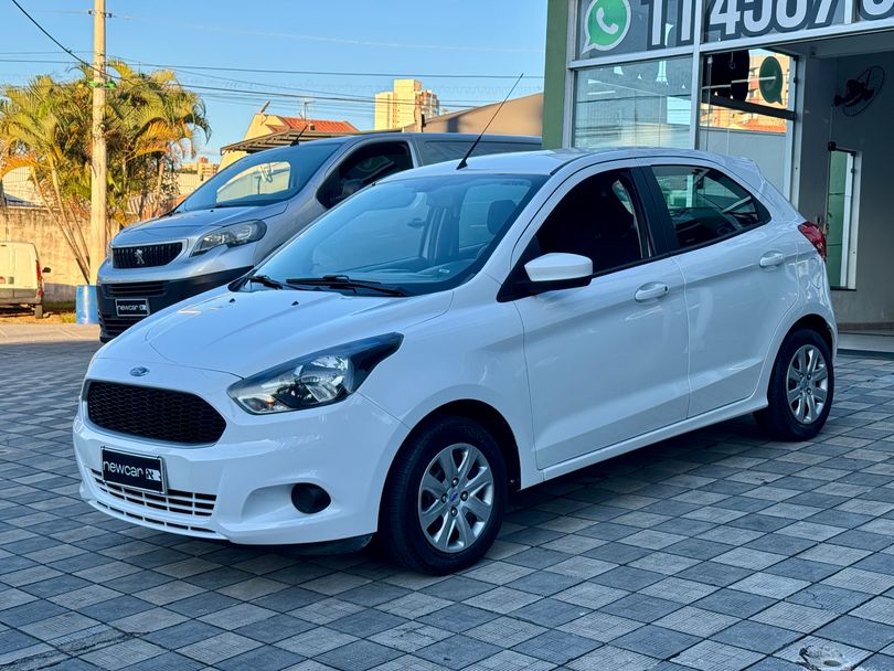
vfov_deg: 30.3
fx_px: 1240
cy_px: 336
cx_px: 447
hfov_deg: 39.6
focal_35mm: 48
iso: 64
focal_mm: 6.76
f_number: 1.78
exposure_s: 1/514
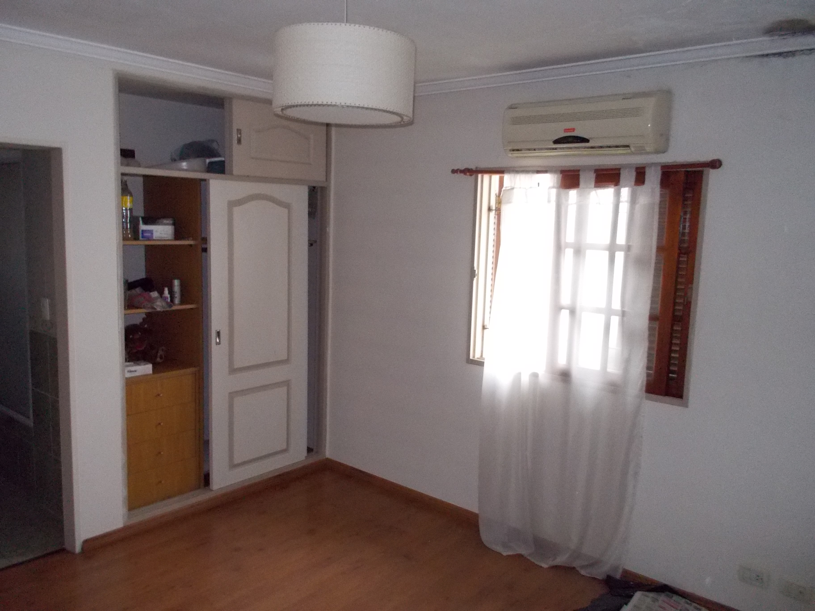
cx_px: 408
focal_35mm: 29
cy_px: 306
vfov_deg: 48.2
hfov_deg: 61.7
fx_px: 683
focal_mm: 4.1
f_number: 3.3
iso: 500
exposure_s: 1/30
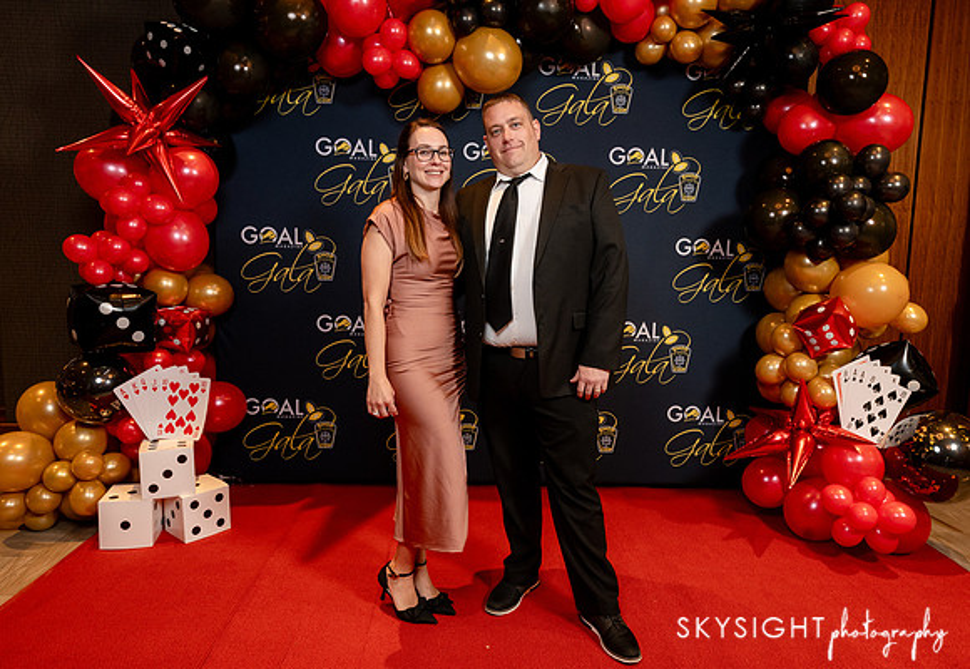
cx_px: 492
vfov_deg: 51.5
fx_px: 694
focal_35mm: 25
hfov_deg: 69.9
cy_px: 339
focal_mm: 24
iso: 3200
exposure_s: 1/125
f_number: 5.6
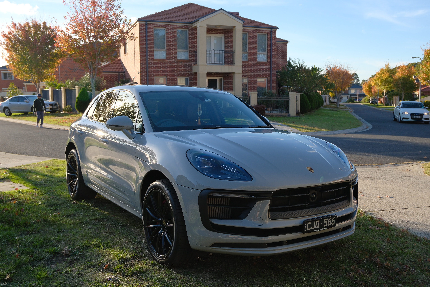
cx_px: 215
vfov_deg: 38.9
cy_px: 144
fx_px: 406
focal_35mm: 34
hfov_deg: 55.8
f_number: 5.6
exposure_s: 1/350
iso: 320
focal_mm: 22.8
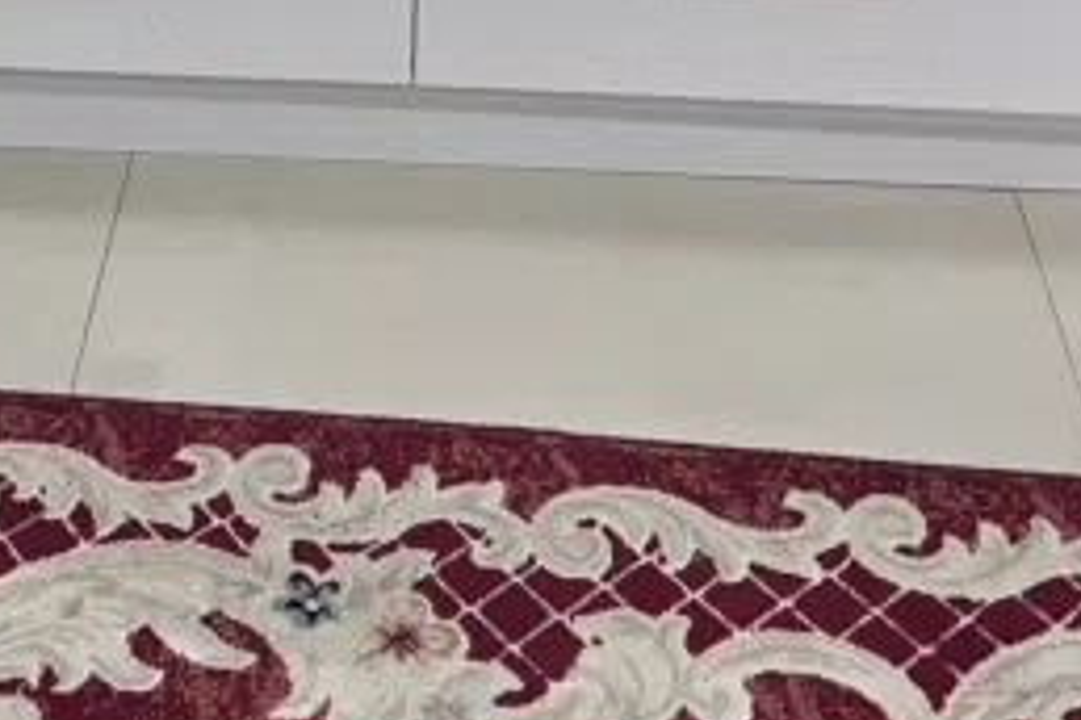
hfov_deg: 29.8
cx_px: 352
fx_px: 2012
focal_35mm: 67
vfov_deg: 19.6
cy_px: -21
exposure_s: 1/39
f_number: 1.5
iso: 640
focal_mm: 5.7
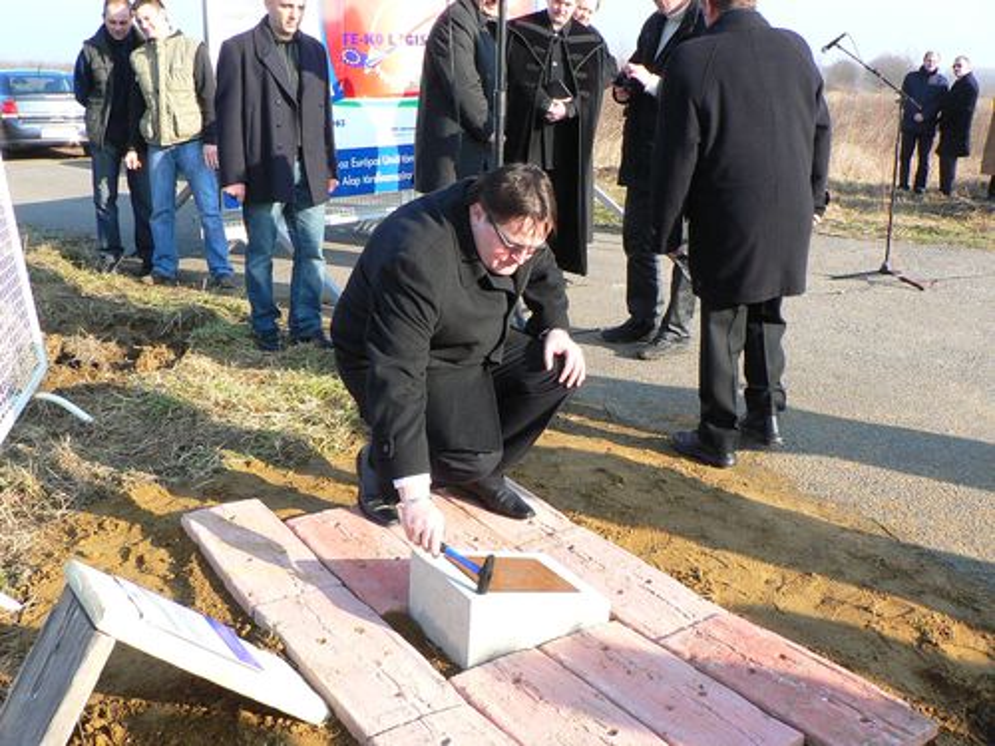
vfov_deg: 40.7
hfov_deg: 52.6
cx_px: 498
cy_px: 373
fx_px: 1006
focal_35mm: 35
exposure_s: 1/400
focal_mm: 6
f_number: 4.5
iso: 200
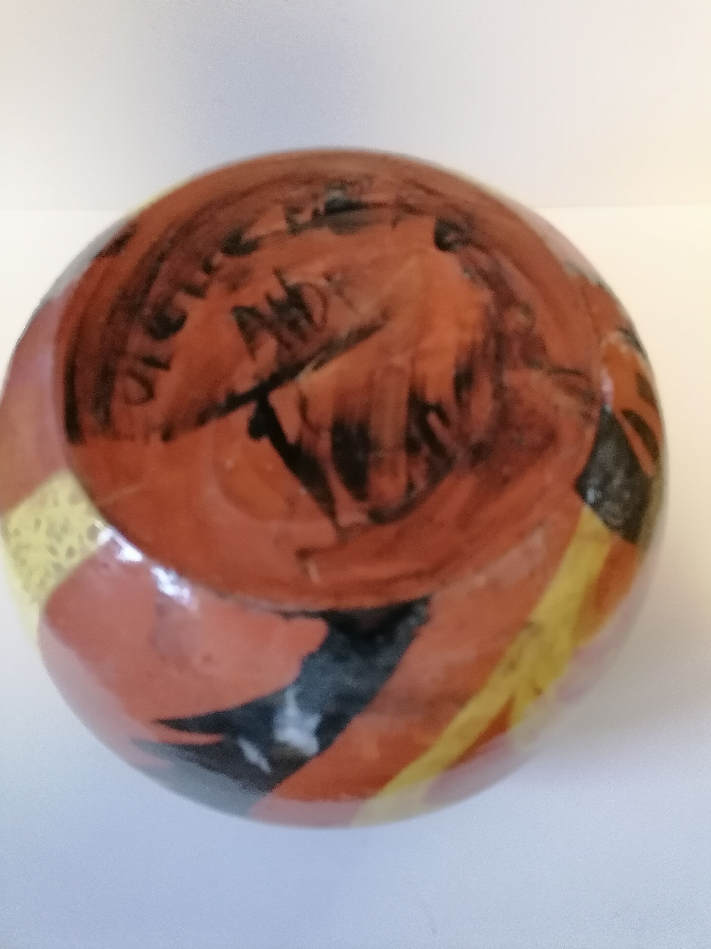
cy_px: 465
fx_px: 739
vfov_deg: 65.3
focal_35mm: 27
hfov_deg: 51.4
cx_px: 362
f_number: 1.8
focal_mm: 5.4
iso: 500
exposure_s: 1/25
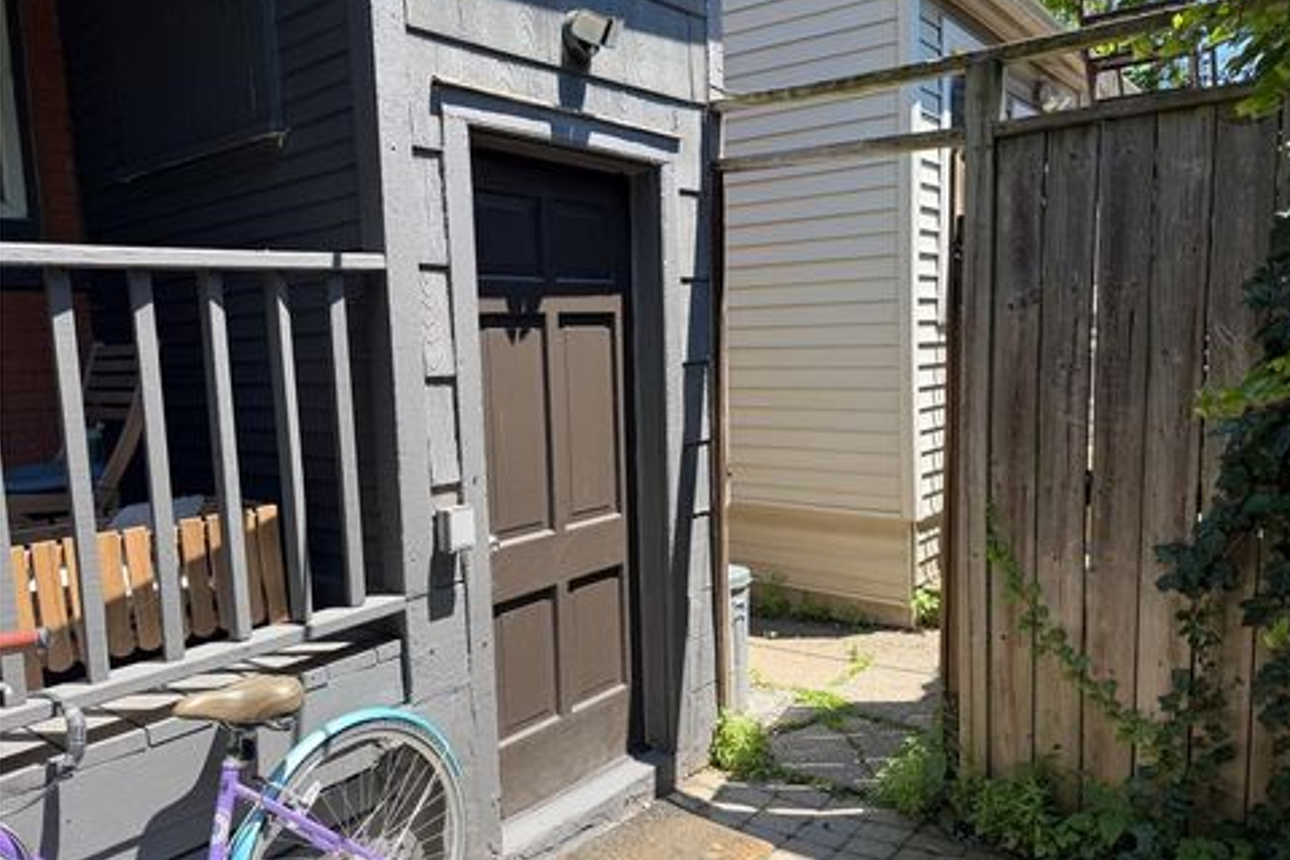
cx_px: 669
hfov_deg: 69.4
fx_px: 932
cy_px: 464
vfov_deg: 49.5
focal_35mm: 26
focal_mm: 6.76
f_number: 1.78
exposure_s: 1/920
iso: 80
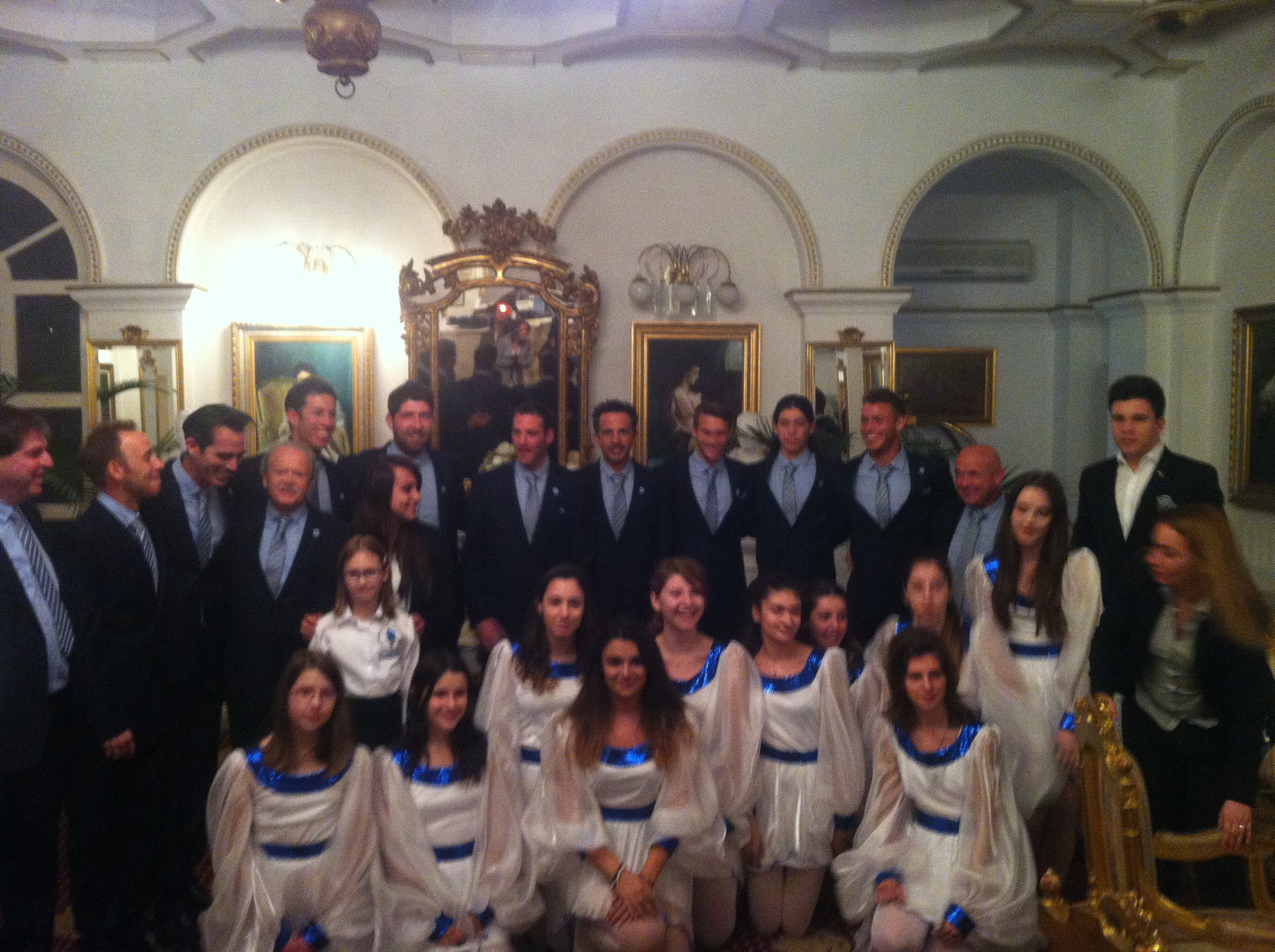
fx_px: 1287
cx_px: 638
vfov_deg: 40.6
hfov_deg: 52.7
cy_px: 476
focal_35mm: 35
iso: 320
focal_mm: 3.85
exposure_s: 1/17
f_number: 2.8
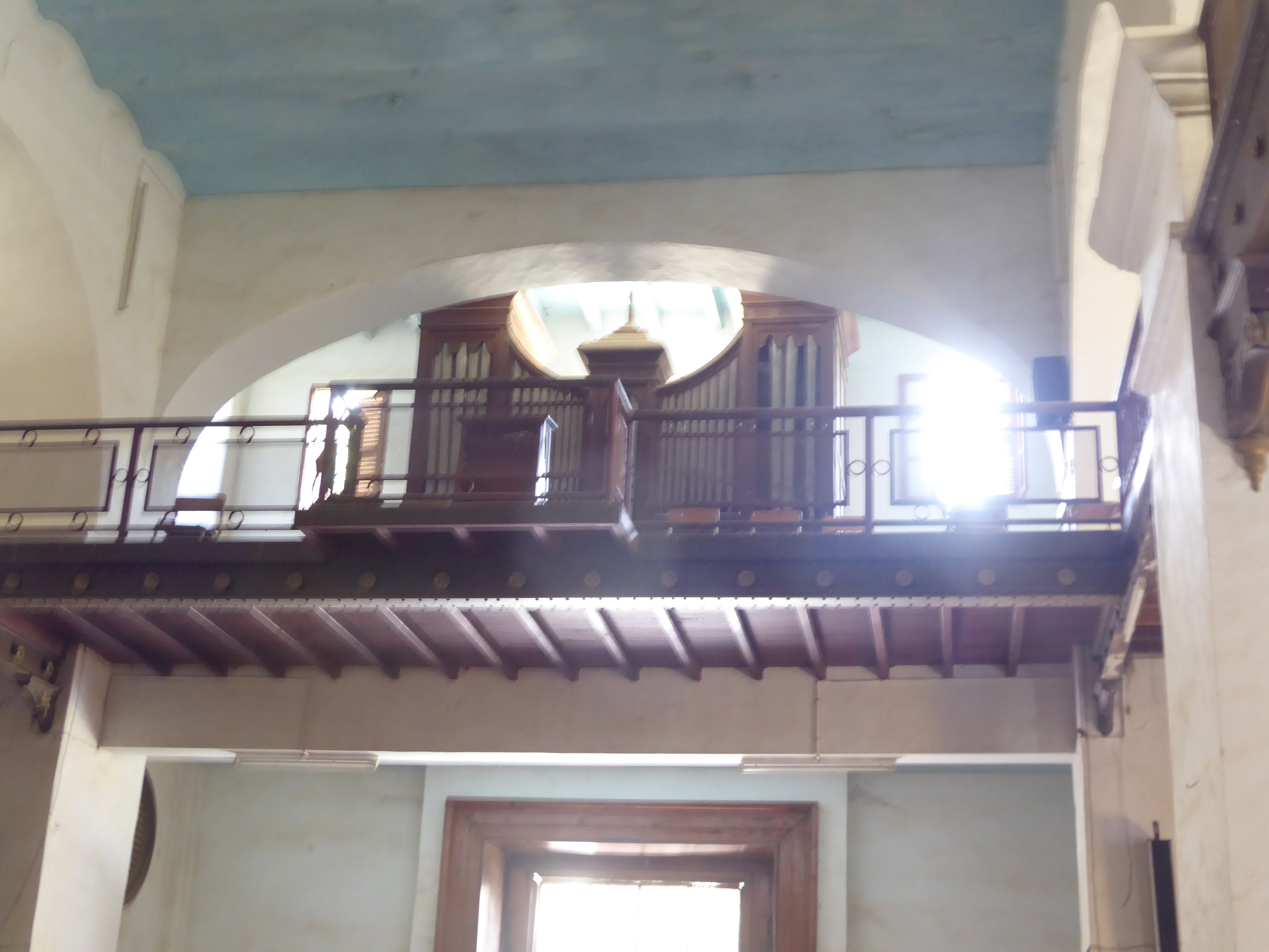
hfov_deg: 36.2
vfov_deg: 27.5
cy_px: 476
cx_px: 634
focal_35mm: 53
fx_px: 1943
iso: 400
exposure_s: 1/5
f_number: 4.1
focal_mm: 9
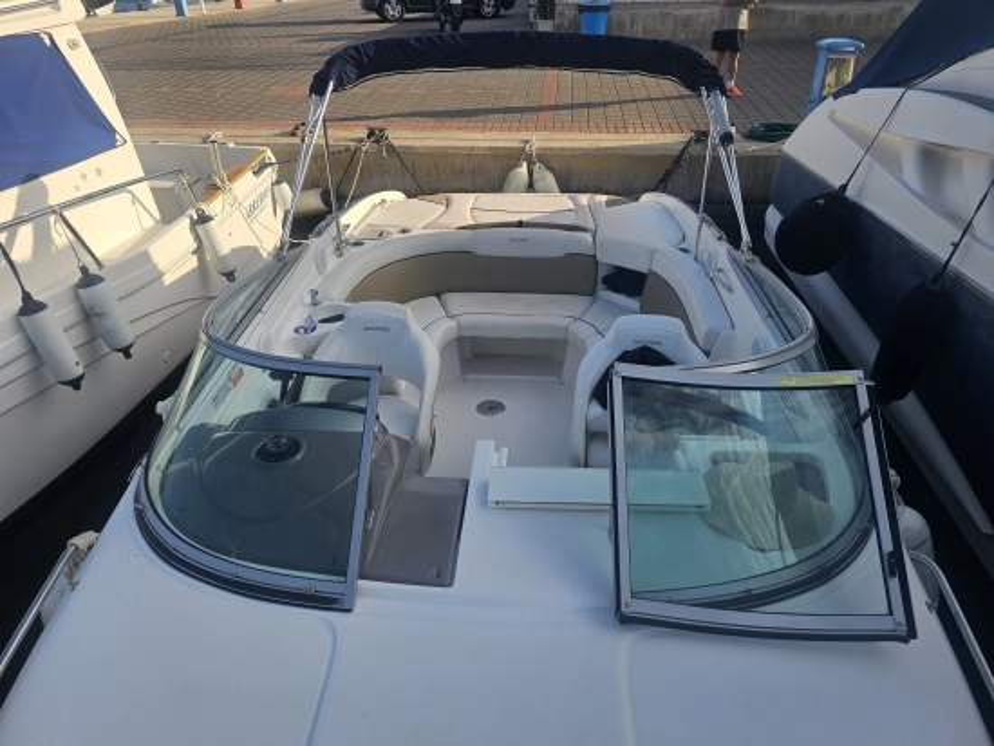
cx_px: 497
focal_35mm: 23
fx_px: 661
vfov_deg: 58.9
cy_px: 373
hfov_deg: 73.9
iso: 10
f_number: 1.7
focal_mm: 6.3
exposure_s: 1/643
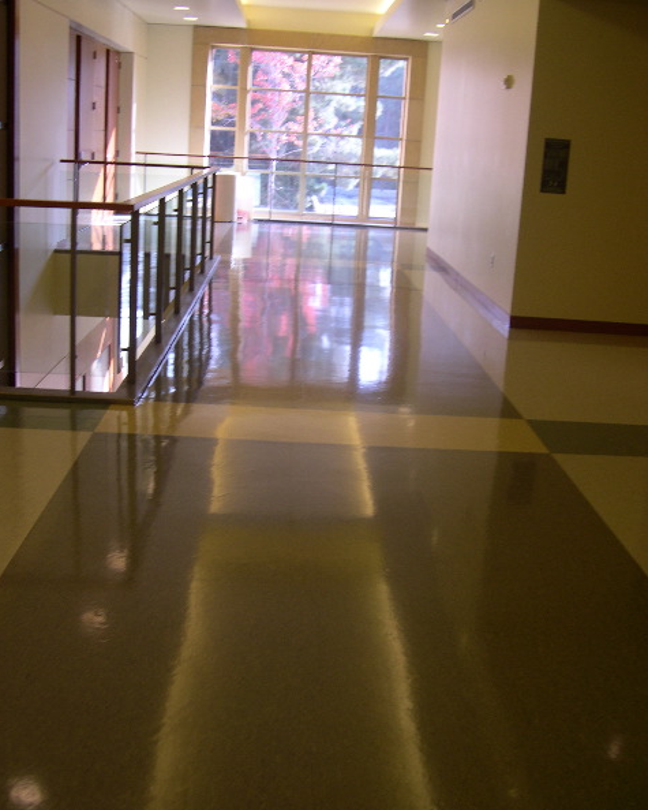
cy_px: 393
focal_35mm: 40
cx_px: 322
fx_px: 958
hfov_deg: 37.4
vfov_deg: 45.8
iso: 100
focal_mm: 8
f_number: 2.8
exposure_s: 1/52.7
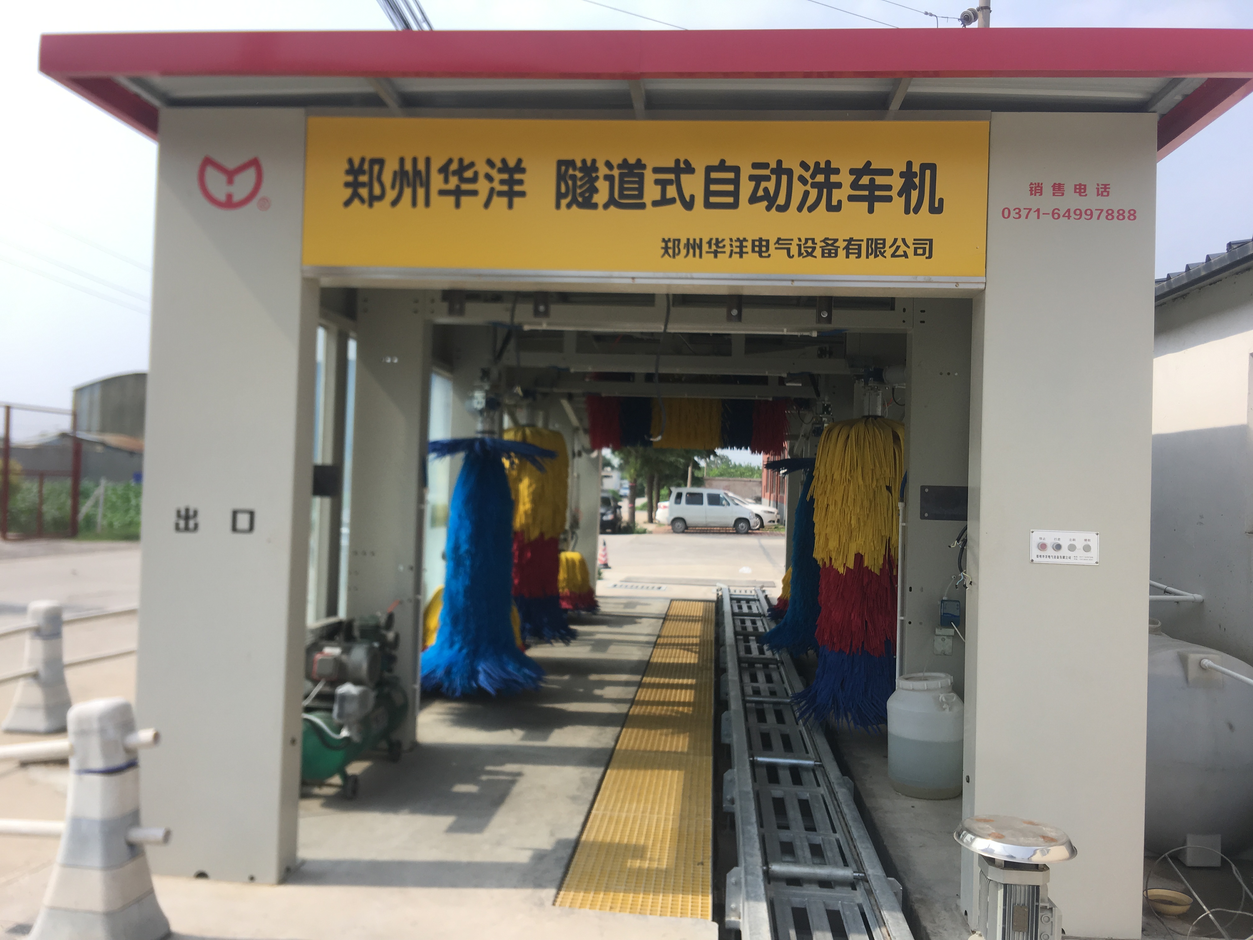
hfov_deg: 61.7
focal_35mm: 29
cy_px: 470
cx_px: 626
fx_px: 1050
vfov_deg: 48.2
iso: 25
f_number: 2.2
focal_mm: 4.15
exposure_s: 1/884
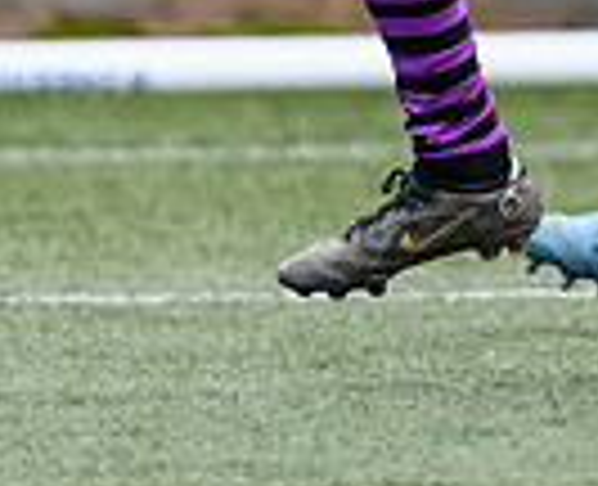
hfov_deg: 0.8
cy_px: -568
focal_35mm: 2479
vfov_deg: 0.6
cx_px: 839
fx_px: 44133
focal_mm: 400
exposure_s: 1/1600
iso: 640
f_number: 3.5
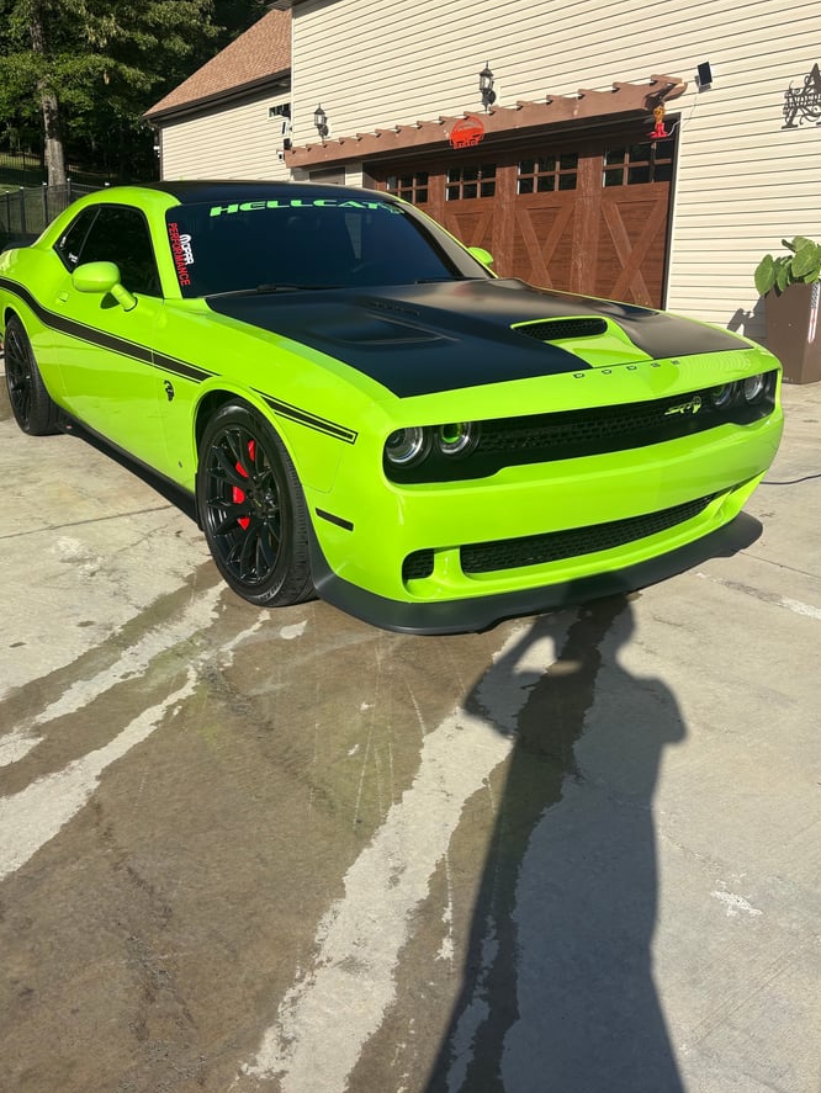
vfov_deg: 59.7
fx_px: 948
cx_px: 355
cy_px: 466
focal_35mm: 30
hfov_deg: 46.7
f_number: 1.6
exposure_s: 1/3311
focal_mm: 5.96
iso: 50
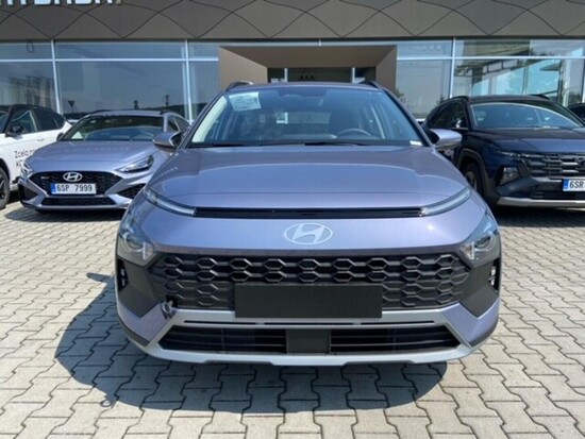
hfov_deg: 67.3
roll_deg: -1.0
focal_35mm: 26
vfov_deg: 53.1
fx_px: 440
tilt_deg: -10.1
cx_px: 292
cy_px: 220
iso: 32
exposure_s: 1/1779
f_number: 1.8
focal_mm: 4.25
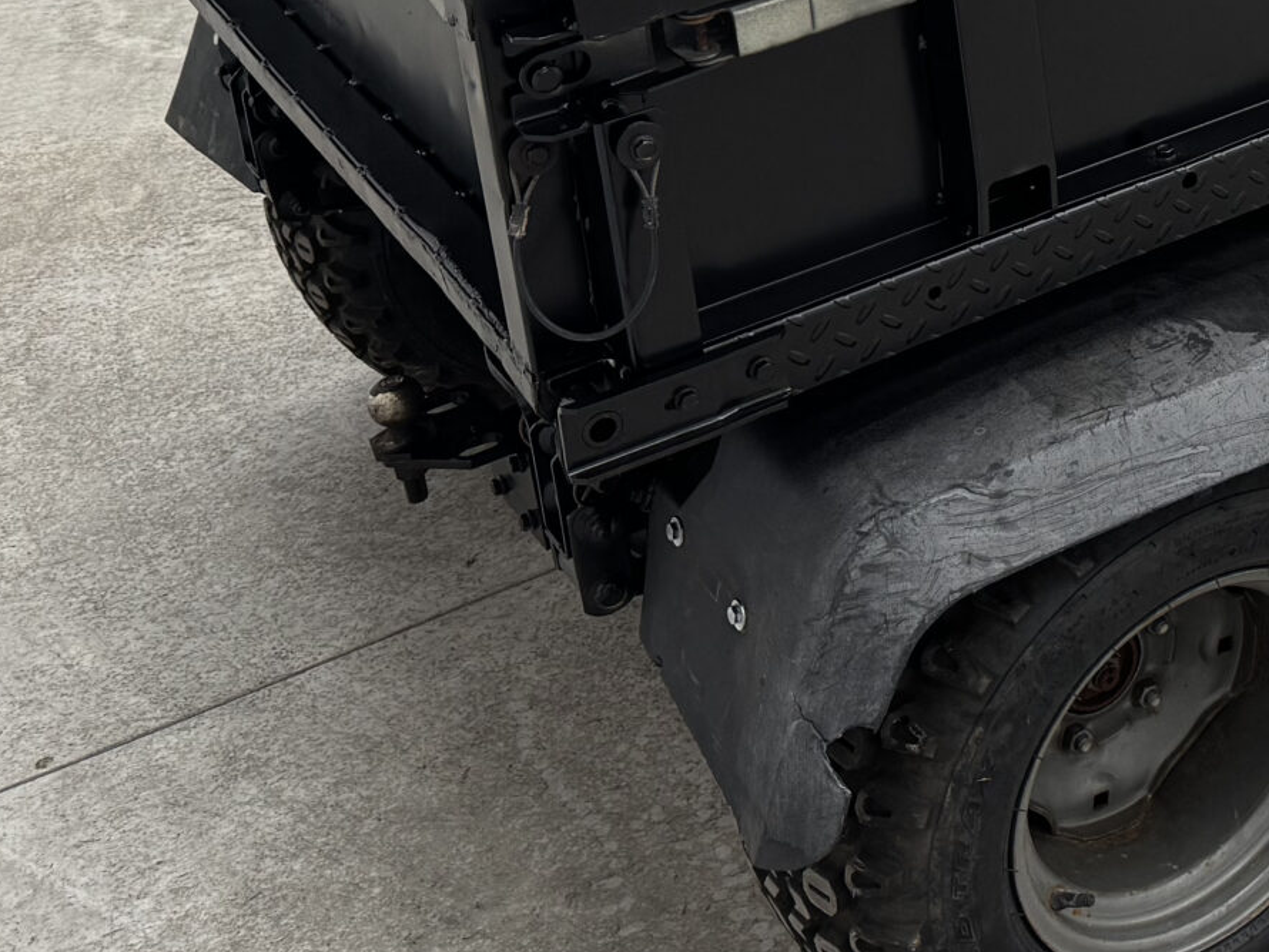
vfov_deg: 20.0
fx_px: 2530
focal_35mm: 69
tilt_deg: -20.0
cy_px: -197
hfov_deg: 24.7
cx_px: 1623
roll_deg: -0.6
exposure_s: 1/120
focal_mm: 6.76
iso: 100
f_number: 1.78
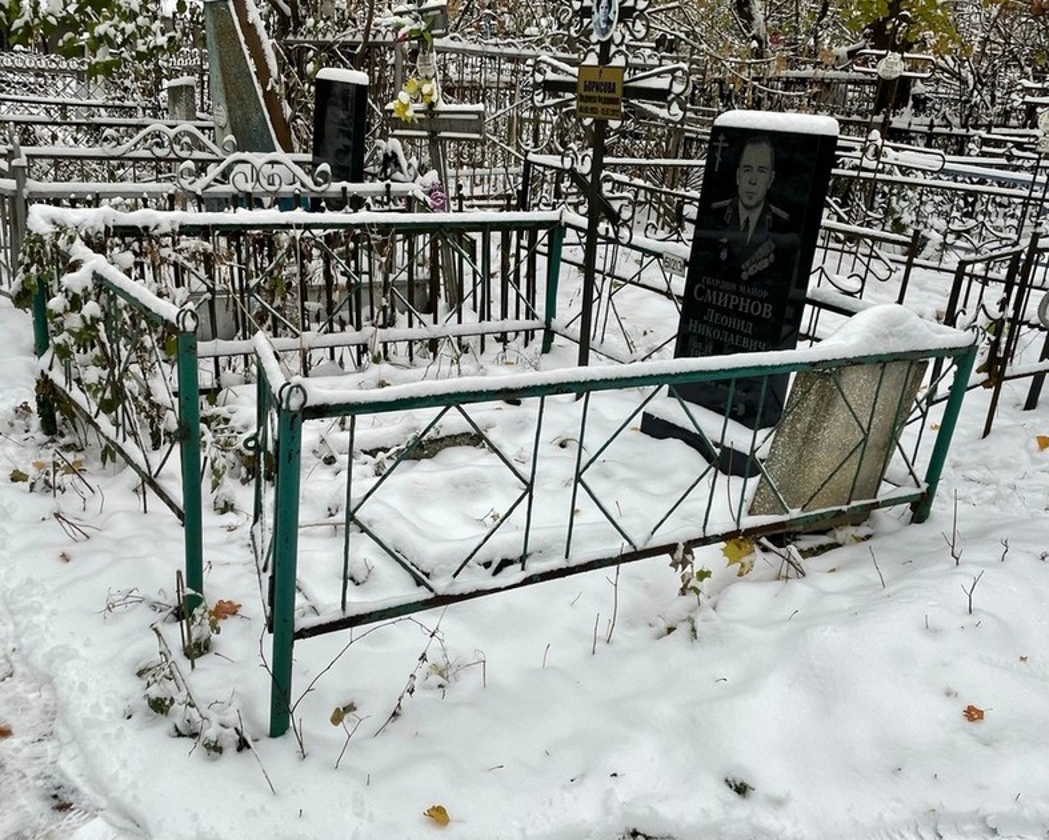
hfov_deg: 54.2
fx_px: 1025
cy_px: 445
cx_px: 496
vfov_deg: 44.5
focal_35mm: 33
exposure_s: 1/121
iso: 32
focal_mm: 4.2
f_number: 1.6
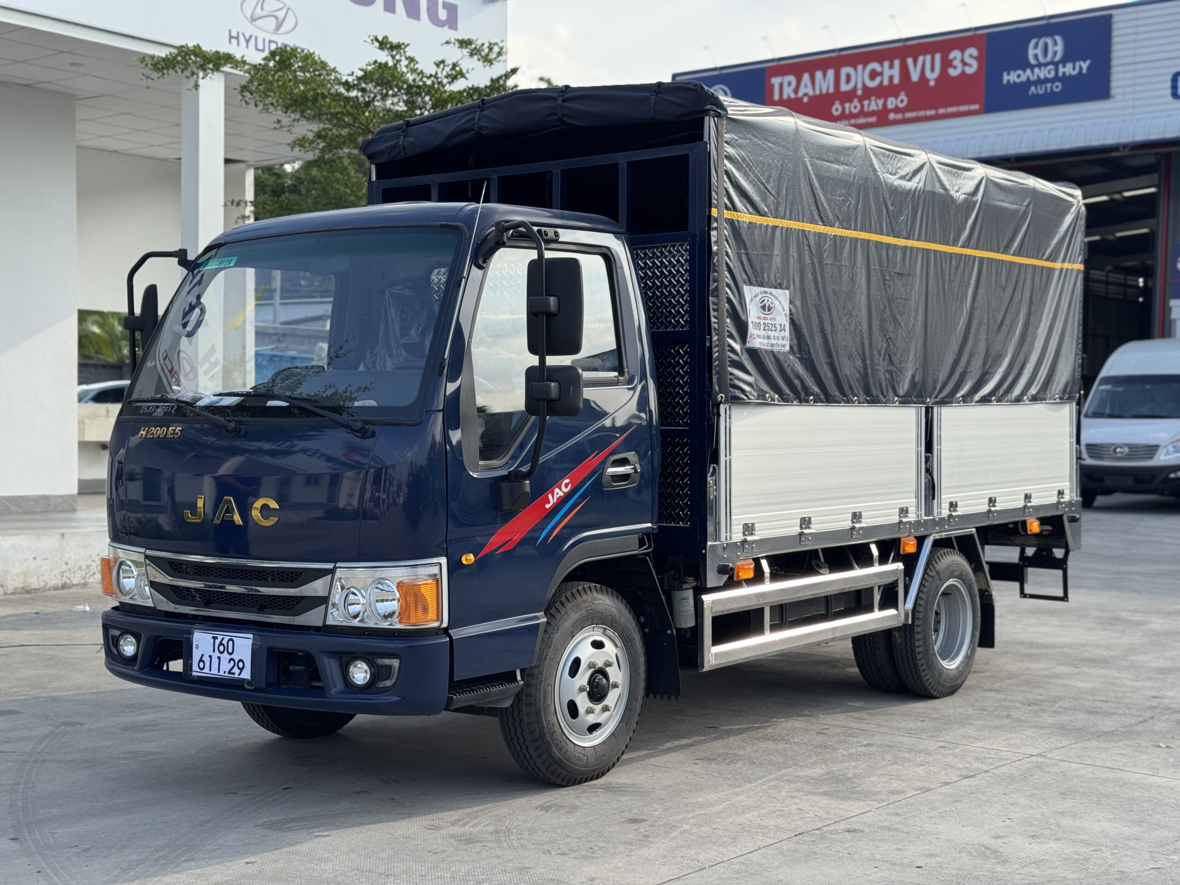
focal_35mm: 48
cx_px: 590
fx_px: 1636
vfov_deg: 30.3
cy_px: 442
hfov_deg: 39.7
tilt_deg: -2.3
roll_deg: -1.2
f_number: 1.78
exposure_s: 1/1011
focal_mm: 6.76
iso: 64
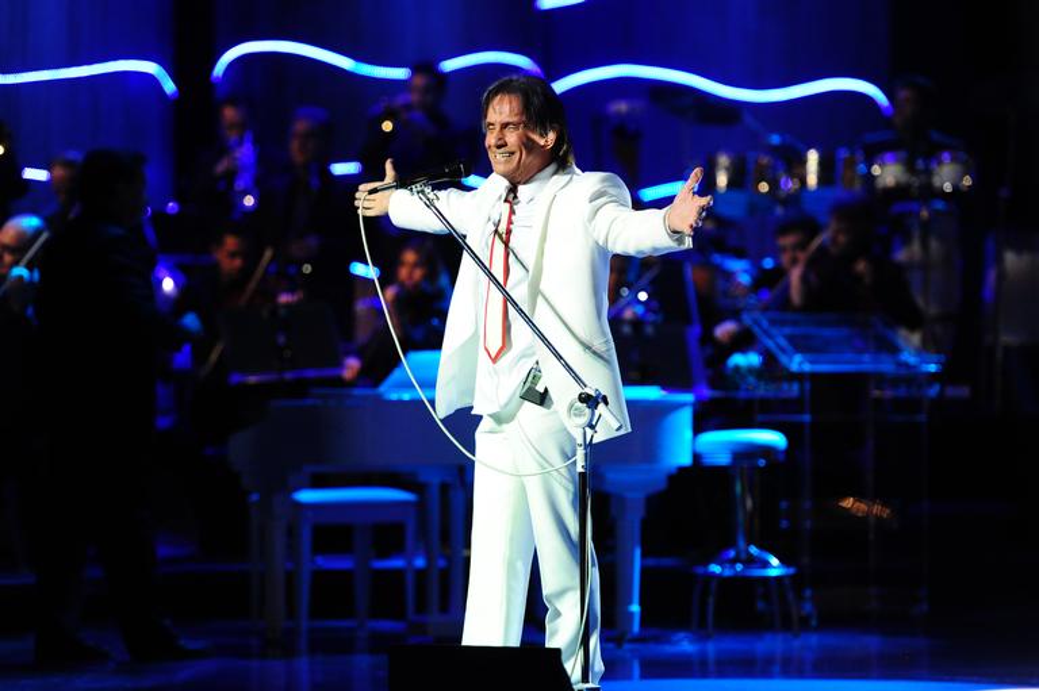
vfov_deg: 8.3
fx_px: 4759
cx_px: 520
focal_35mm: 165
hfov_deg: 12.5
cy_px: 346
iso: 5000
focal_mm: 165
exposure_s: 1/1600
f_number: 2.8
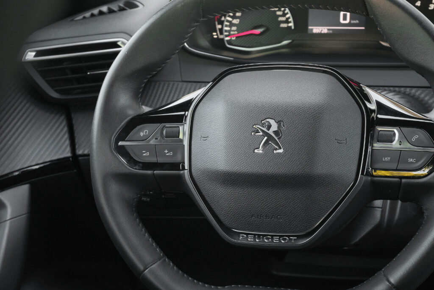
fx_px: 820
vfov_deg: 20.0
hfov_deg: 29.7
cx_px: 217
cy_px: 145
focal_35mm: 68
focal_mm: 45
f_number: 9
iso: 2000
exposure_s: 1/50
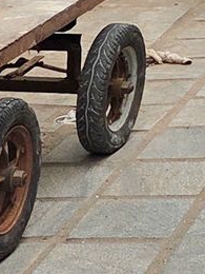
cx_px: 550
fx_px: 1398
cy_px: -451
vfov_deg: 9.5
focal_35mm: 177
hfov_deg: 7.6
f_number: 1.8
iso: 80
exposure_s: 1/3185
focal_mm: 5.4
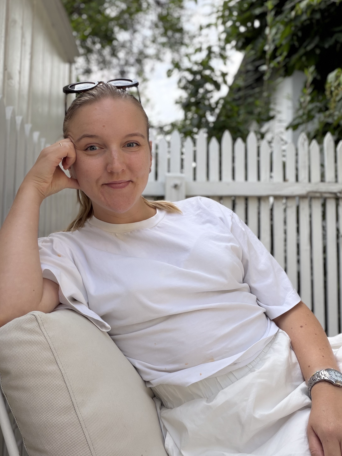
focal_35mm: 32
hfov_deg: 44.1
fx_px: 422
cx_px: 165
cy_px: 222
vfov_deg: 56.8
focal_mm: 2.71
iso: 32
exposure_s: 1/288
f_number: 1.9
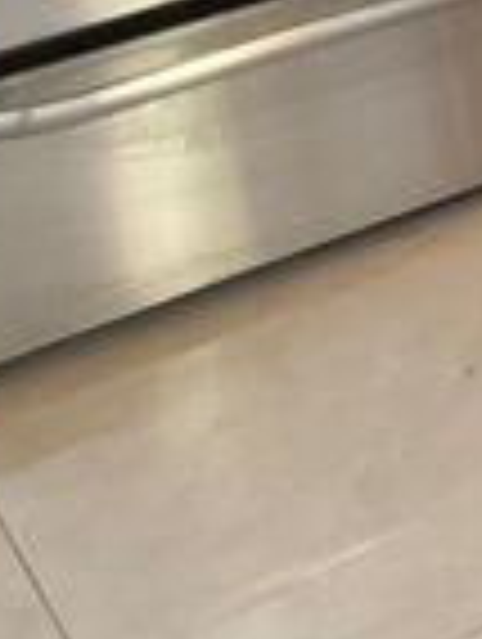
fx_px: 2258
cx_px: 914
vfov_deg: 13.9
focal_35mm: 122
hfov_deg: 11.2
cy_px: -592
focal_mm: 4.25
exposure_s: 1/60
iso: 250
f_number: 1.8
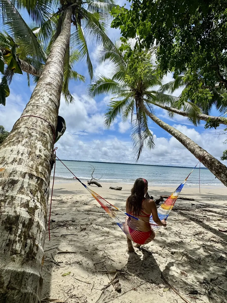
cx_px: 116
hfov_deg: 78.1
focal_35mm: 16
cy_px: 157
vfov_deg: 94.5
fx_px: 140
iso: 40
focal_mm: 2.22
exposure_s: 1/3717
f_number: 2.2
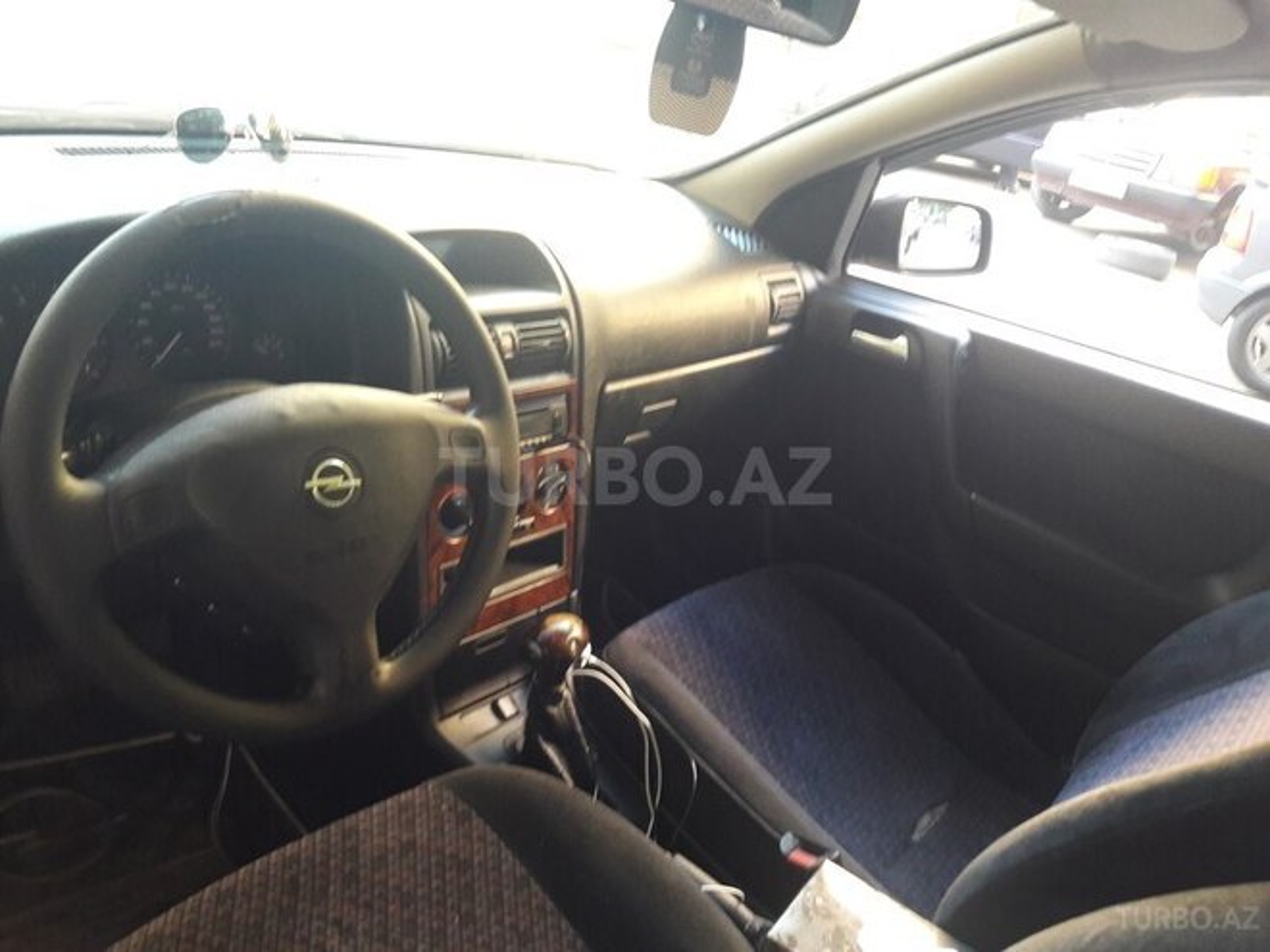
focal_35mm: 28
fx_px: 1027
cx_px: 635
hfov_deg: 63.4
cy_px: 476
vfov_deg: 49.7
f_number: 1.9
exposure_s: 1/25
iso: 200
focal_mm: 3.7
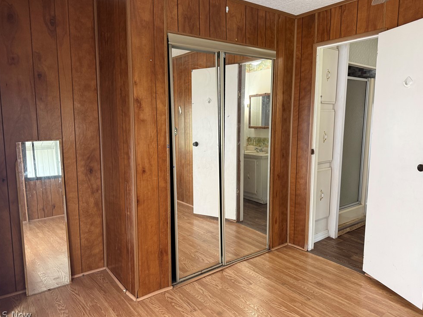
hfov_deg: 69.4
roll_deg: +0.0
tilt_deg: -6.8
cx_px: 207
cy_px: 157
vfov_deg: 54.9
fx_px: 305
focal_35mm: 25
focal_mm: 6.76
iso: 250
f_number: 1.78
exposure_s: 1/60
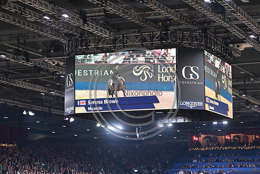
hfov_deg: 19.5
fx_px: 758
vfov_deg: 13.0
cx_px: 130
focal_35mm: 105
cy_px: 87
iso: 6400
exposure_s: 1/800
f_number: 3.5
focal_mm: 105
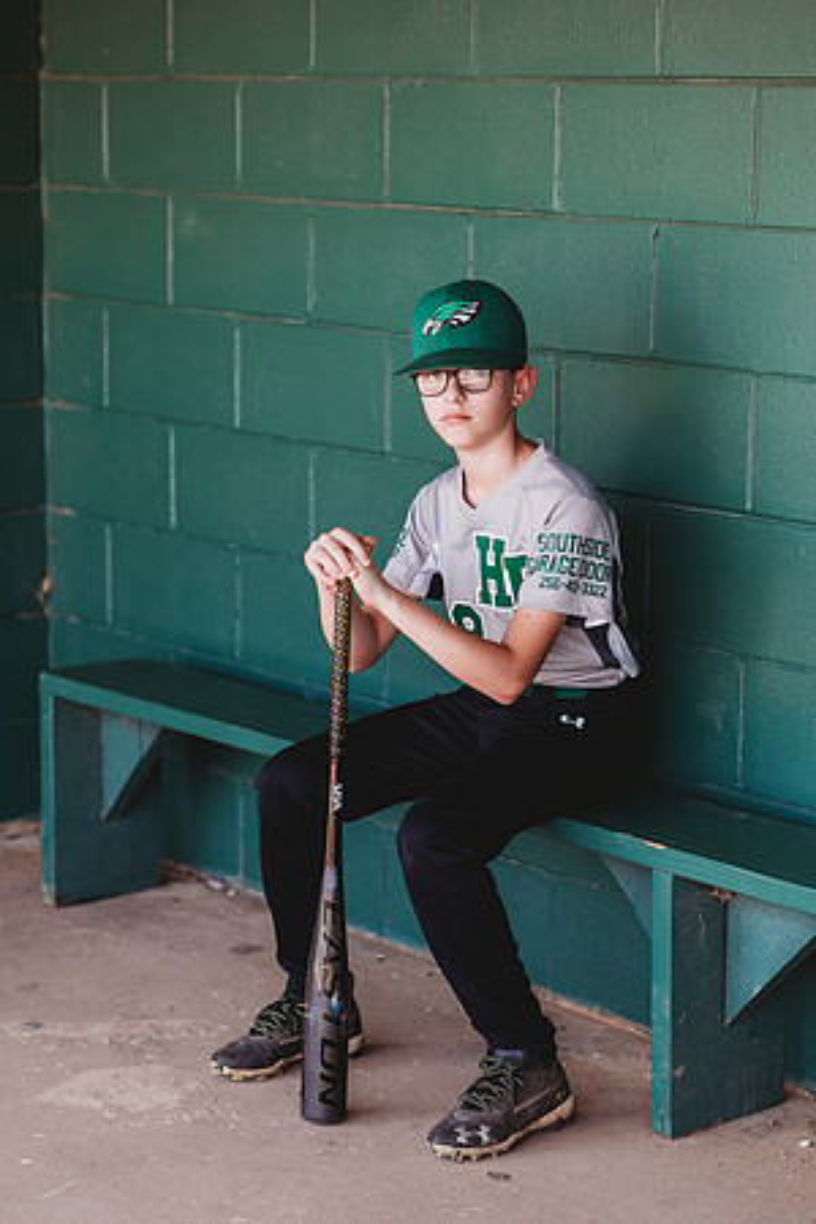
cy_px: 612
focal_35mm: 85
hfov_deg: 16.1
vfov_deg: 23.9
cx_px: 408
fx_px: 2890
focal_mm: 85
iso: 200
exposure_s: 1/400
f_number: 2.8
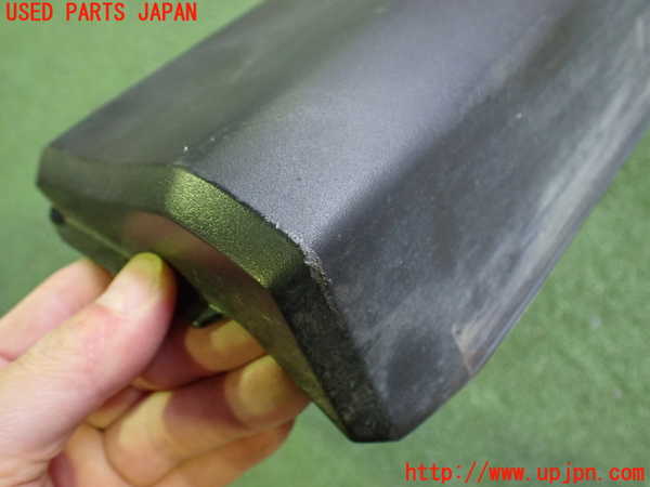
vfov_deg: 46.8
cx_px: 325
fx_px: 563
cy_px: 244
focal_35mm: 30
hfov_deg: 60.0
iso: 800
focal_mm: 5.4
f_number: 2.3
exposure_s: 1/40
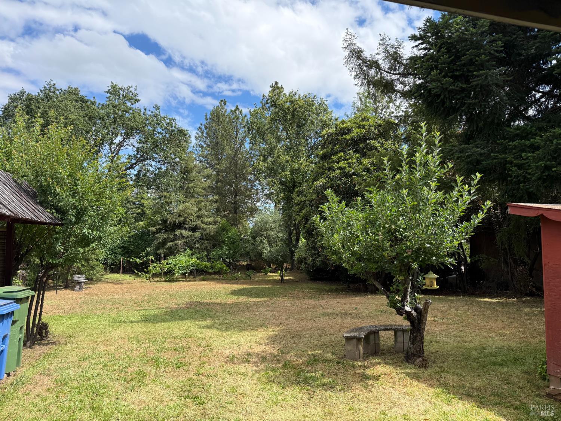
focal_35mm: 24
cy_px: 210
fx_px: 389
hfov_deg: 71.6
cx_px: 280
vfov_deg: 56.8
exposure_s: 1/3021
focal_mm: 6.76
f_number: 1.78
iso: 100
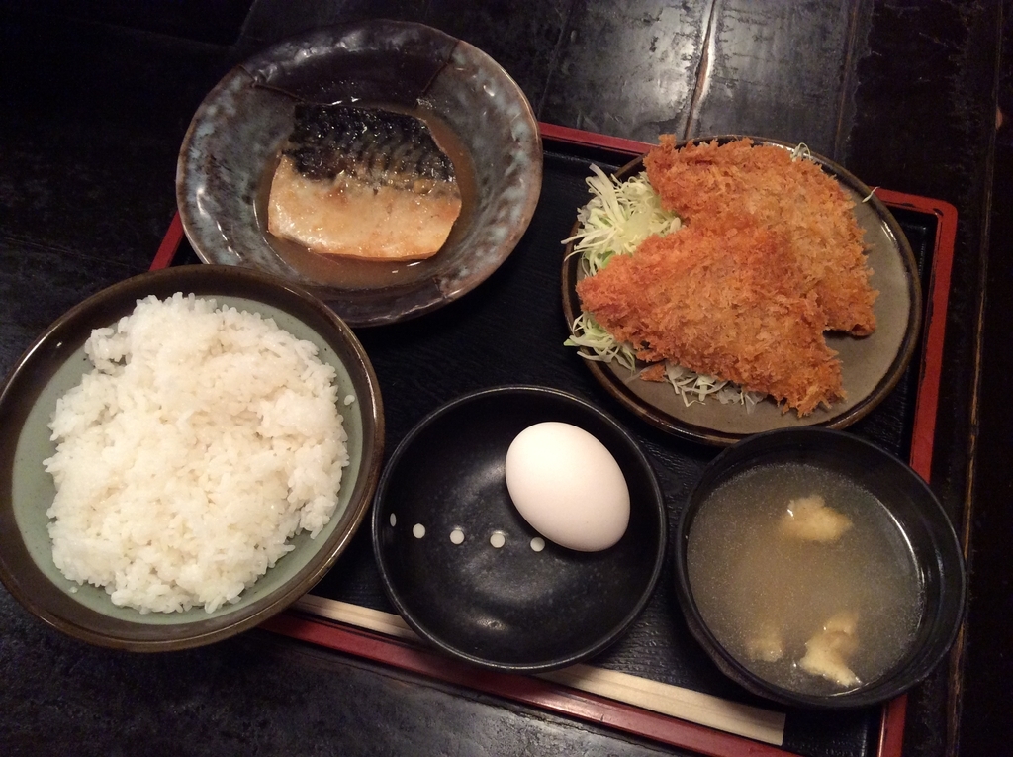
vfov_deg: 44.1
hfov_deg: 56.9
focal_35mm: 32
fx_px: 935
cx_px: 506
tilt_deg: -67.1
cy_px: 378
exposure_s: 1/24
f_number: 2.4
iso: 200
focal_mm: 3.3
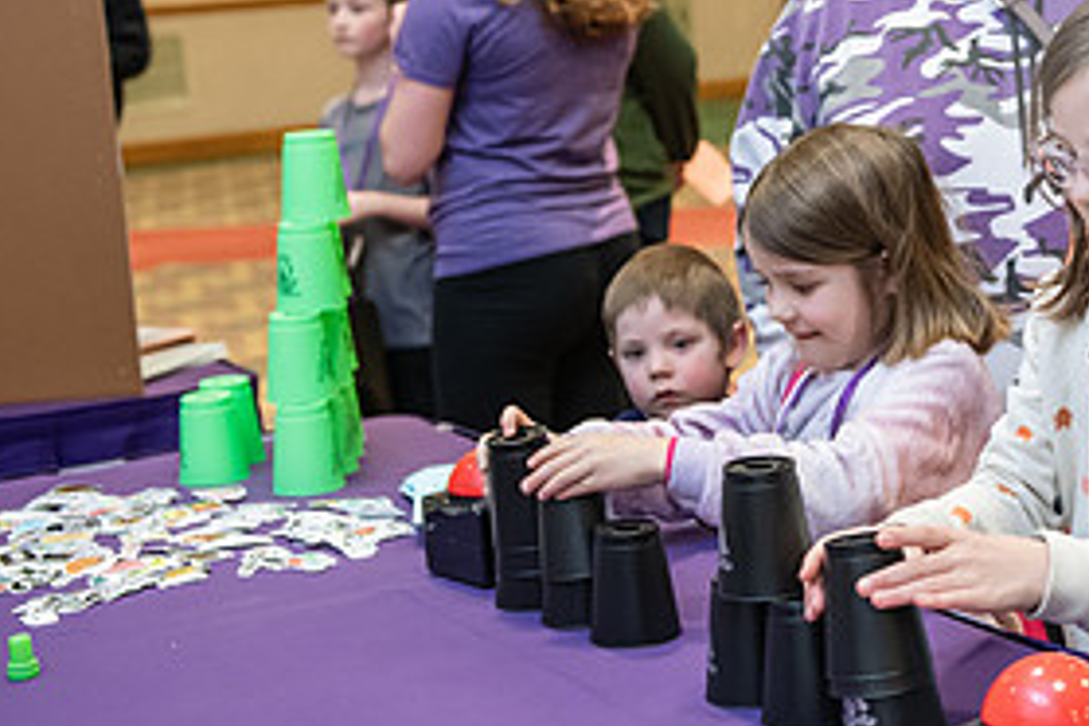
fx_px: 2390
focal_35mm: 79
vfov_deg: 17.3
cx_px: 886
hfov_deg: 25.2
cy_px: 302
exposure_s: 1/200
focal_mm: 38
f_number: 3.2
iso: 2000
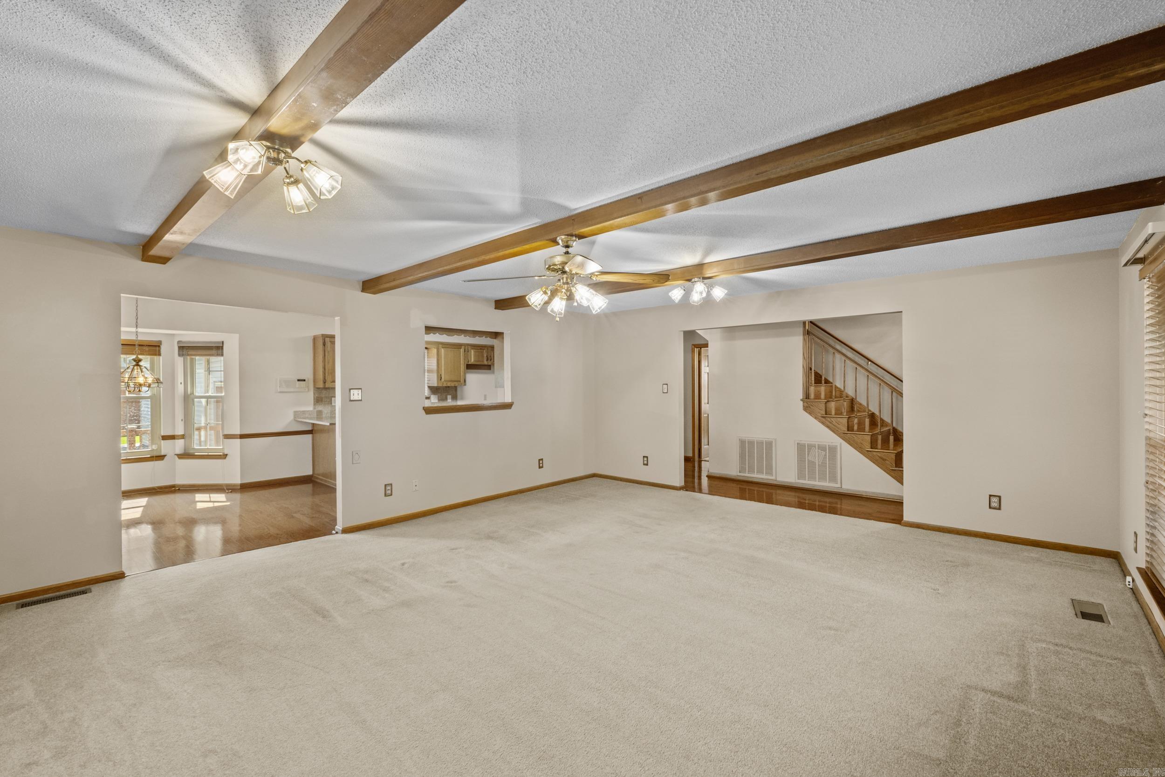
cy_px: 388
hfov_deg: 100.4
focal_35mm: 15
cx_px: 582
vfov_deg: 77.3
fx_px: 485
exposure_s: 1/2
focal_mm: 10
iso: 400
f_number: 7.1
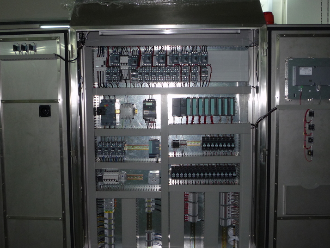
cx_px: 171
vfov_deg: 34.3
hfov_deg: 44.8
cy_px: 139
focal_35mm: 42
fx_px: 401
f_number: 3.3
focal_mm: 5.2
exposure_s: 1/30
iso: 100
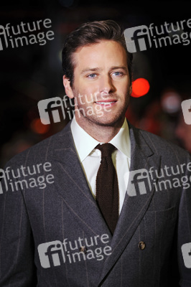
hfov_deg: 6.9
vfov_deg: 10.3
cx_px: 96
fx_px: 1594
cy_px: 144
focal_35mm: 200
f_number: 4.5
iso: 400
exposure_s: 1/160
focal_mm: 200
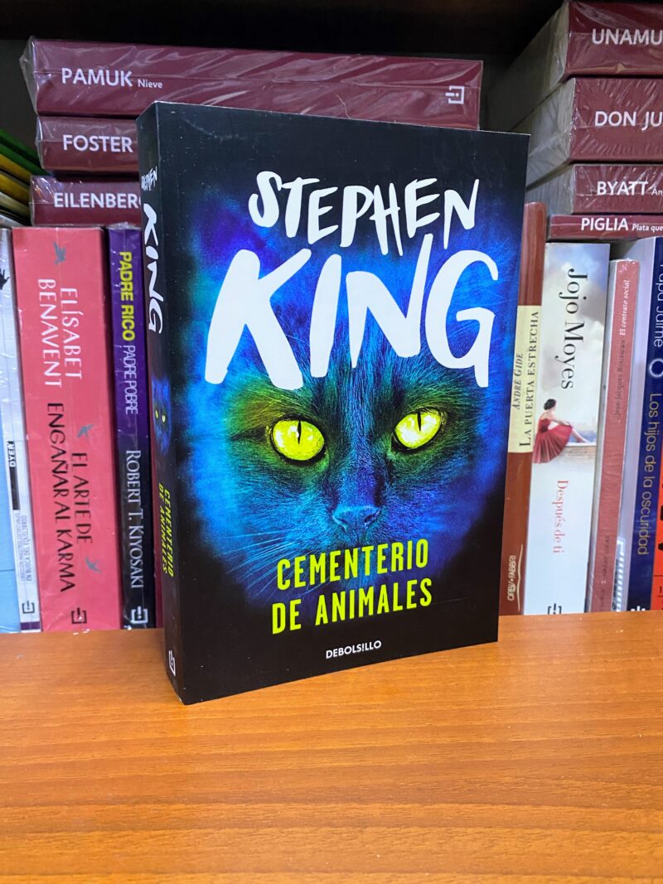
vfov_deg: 67.3
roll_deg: +0.3
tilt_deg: -8.6
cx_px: 332
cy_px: 442
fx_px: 664
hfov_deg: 53.1
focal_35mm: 26
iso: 500
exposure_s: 1/30
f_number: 1.8
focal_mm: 4.25
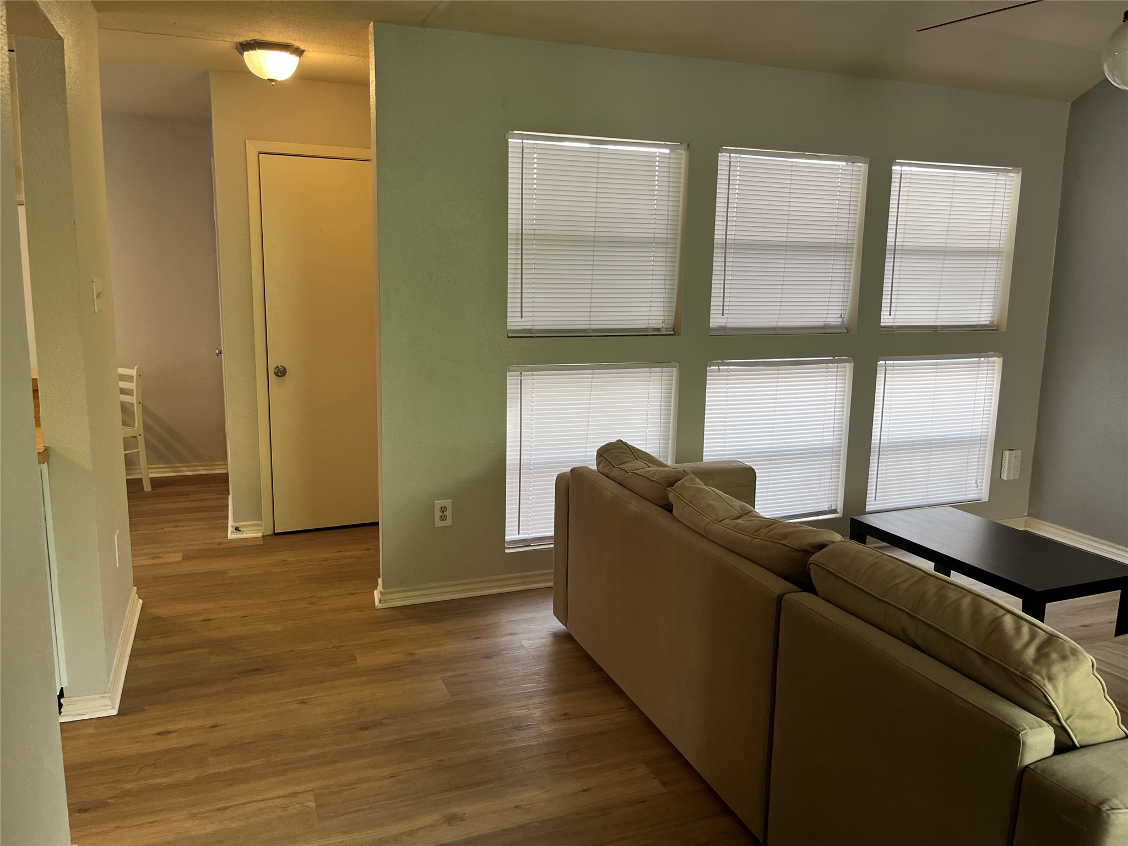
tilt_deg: -10.0
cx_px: 564
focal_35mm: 26
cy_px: 423
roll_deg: -1.5
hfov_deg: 67.3
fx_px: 847
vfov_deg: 53.1
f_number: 1.6
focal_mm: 5.1
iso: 125
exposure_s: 1/120
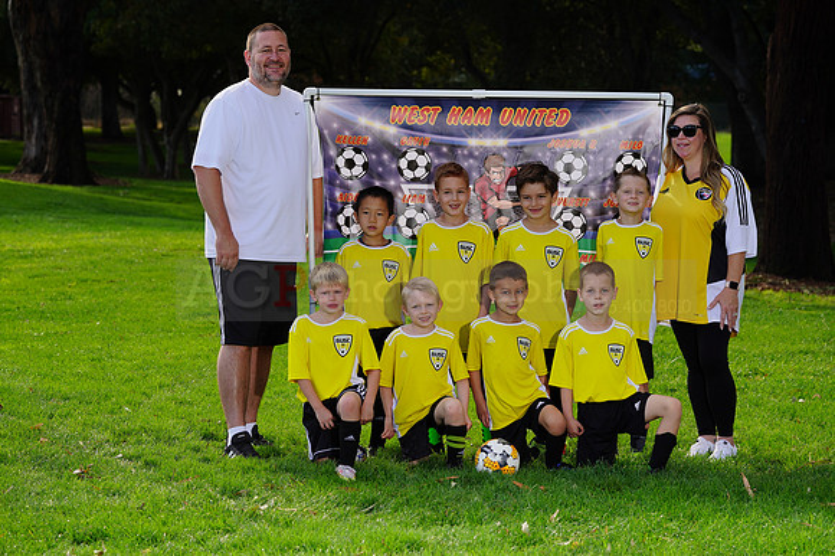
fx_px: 3129
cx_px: 418
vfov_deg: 10.1
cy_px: 278
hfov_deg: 15.2
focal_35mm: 135
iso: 125
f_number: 8
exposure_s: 1/200
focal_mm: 135
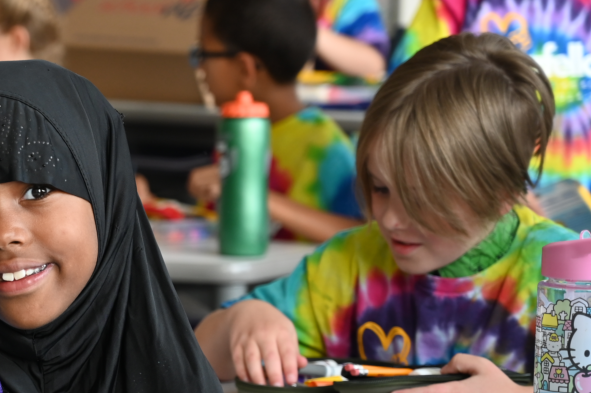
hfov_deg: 12.3
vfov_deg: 8.3
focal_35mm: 164
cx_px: -93
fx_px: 2691
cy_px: 327
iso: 500
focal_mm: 70
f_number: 4
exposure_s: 1/125
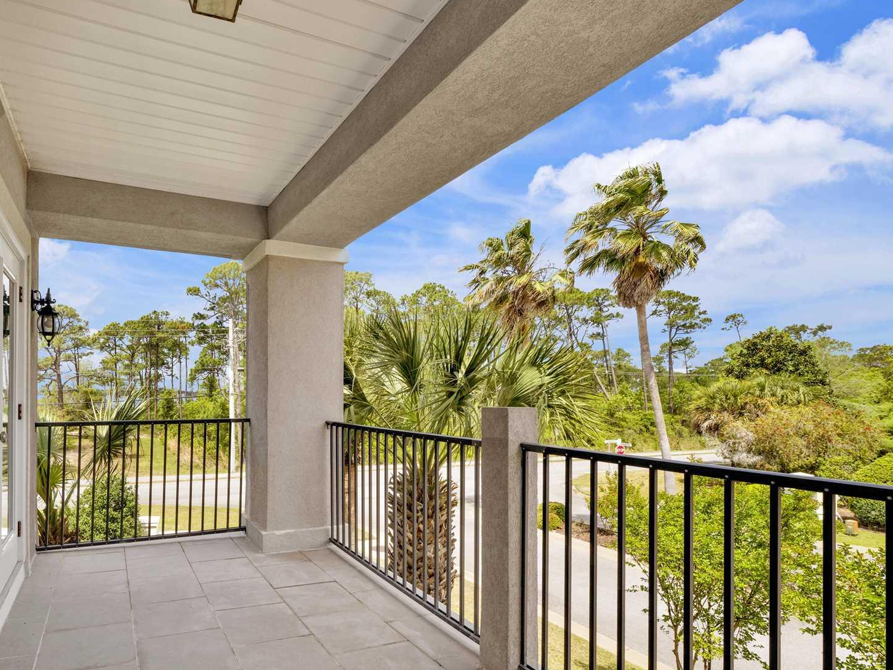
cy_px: 394
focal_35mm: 19
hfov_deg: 81.8
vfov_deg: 68.1
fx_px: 490
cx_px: 297
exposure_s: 1/640
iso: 400
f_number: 11
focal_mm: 14
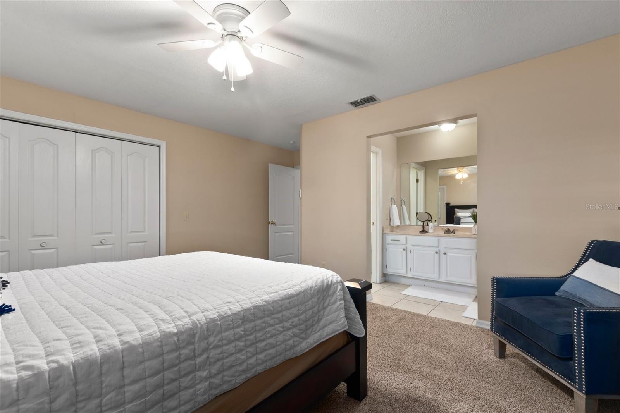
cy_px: 206
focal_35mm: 15
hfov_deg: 100.4
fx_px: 258
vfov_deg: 77.3
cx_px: 310
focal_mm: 10
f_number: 7.1
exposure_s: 1/5
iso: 400
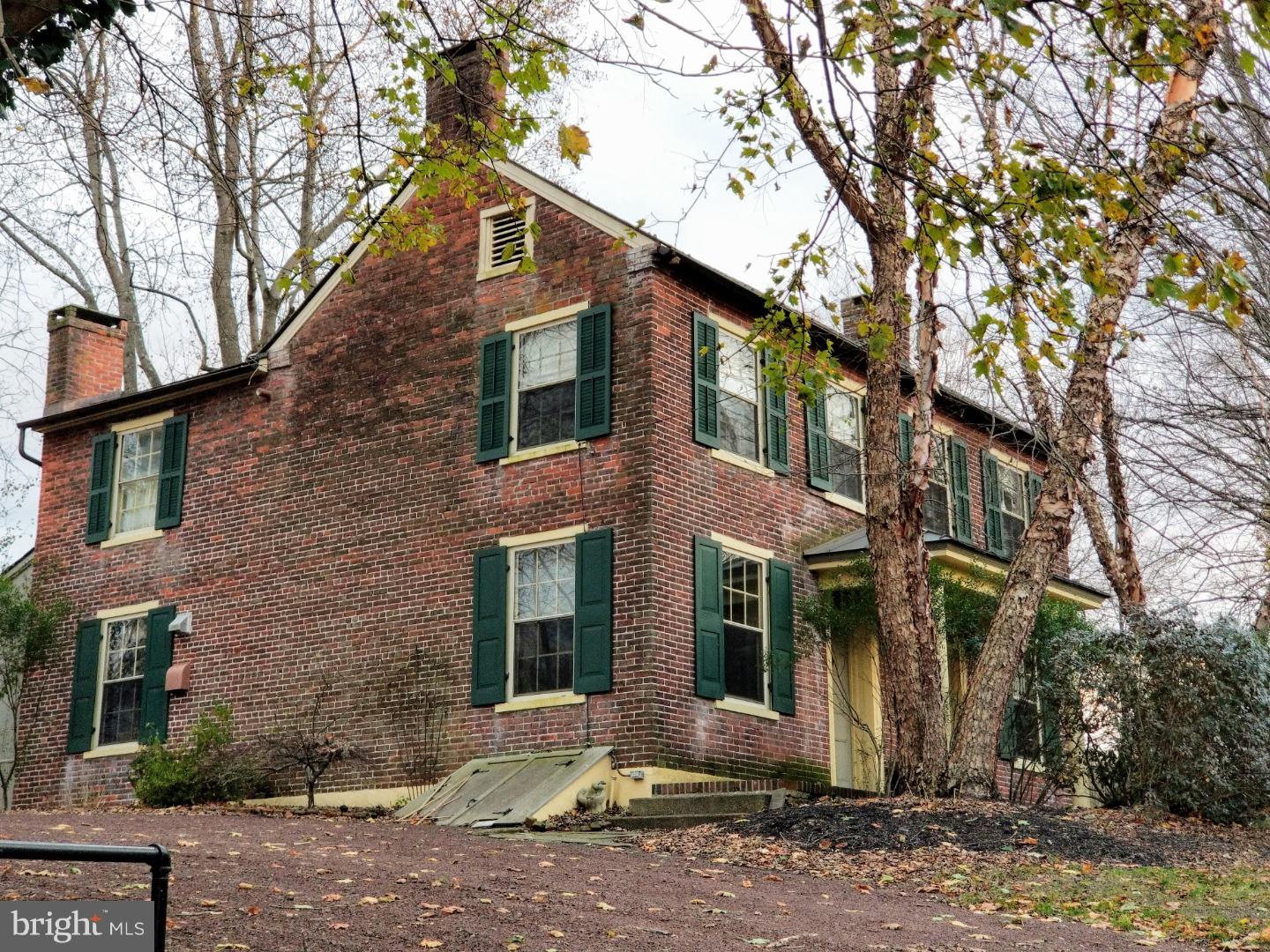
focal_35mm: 52
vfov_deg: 28.0
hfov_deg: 36.8
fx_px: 1908
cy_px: 476
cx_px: 635
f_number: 2.4
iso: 40
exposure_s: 1/30
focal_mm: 6
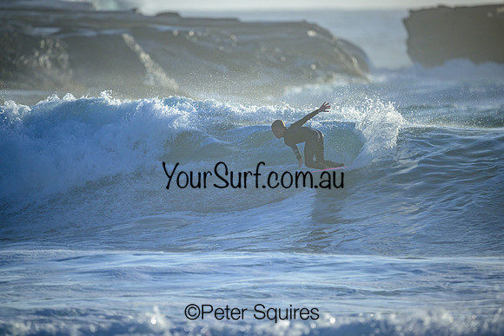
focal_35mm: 800
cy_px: 168
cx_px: 252
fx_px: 11202
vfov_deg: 1.7
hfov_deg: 2.6
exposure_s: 1/2500
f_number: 6.3
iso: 320
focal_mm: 800
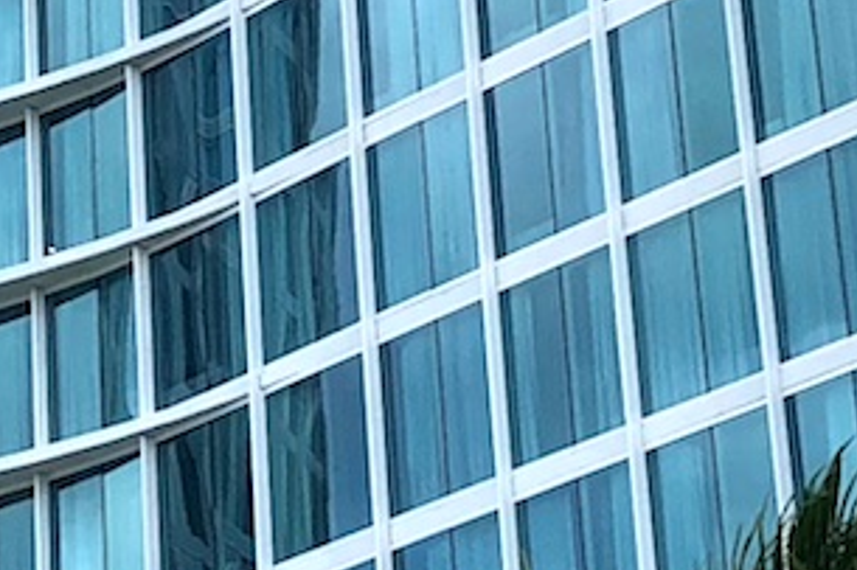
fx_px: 4544
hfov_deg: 10.8
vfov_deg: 7.1
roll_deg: +2.1
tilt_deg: +23.9
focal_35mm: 191
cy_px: -22
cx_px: 261
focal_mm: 3.99
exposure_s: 1/1215
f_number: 1.8
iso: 20
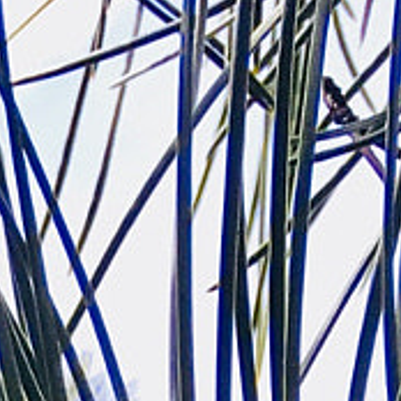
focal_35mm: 236
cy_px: 1747
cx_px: -652
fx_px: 3093
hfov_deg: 6.9
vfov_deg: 5.9
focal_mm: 4.15
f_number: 2.2
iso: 25
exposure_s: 1/487
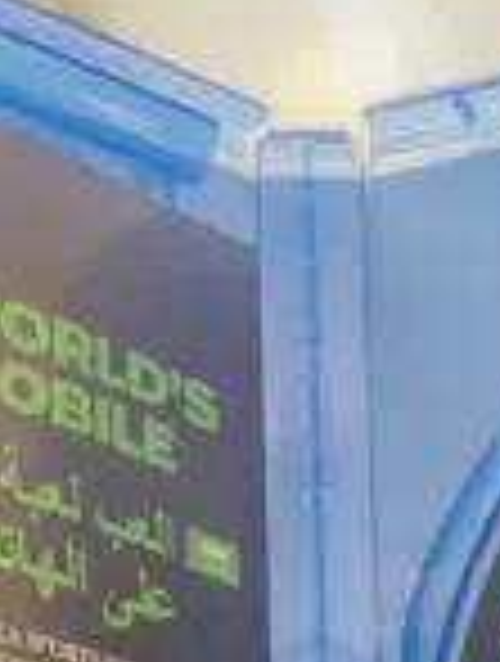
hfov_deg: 7.9
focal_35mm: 188
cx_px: 532
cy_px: 709
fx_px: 3605
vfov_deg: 10.4
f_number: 2
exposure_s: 1/122
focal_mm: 6
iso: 250
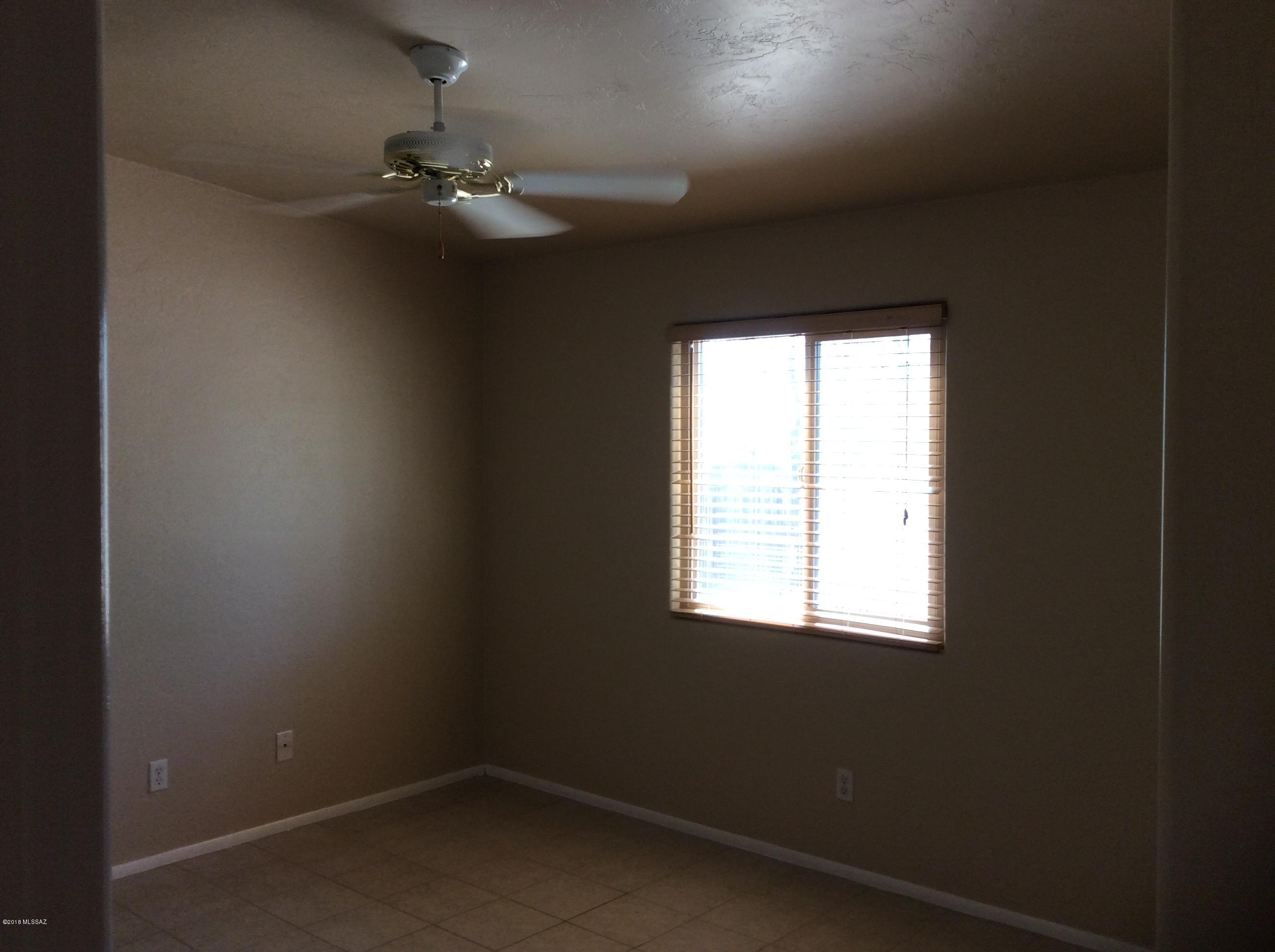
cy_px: 476
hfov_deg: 56.9
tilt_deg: -2.3
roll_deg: +0.9
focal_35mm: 32
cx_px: 638
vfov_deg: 44.1
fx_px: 1177
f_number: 2.4
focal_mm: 3.3
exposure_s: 1/40
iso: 40
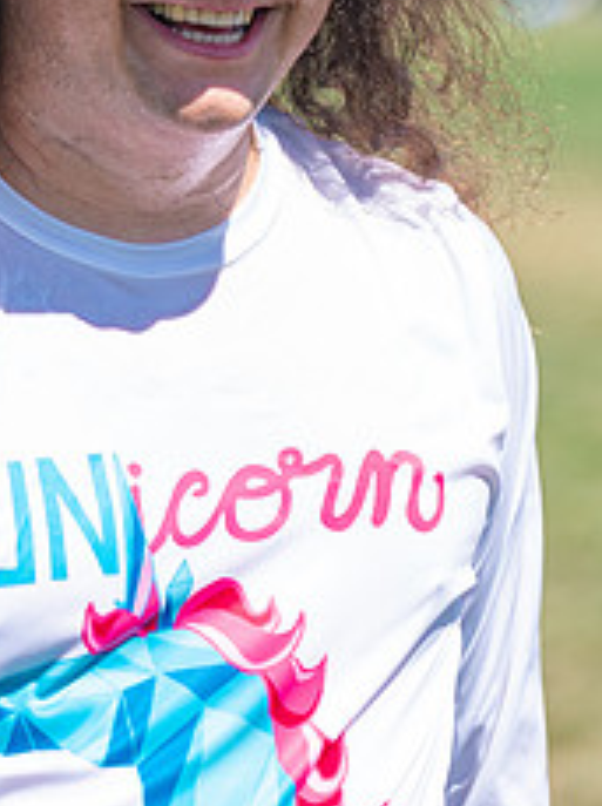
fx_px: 5674
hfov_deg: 6.1
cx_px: 472
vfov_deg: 8.1
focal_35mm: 244
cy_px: 174
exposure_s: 1/3200
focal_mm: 100
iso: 250
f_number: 2.8
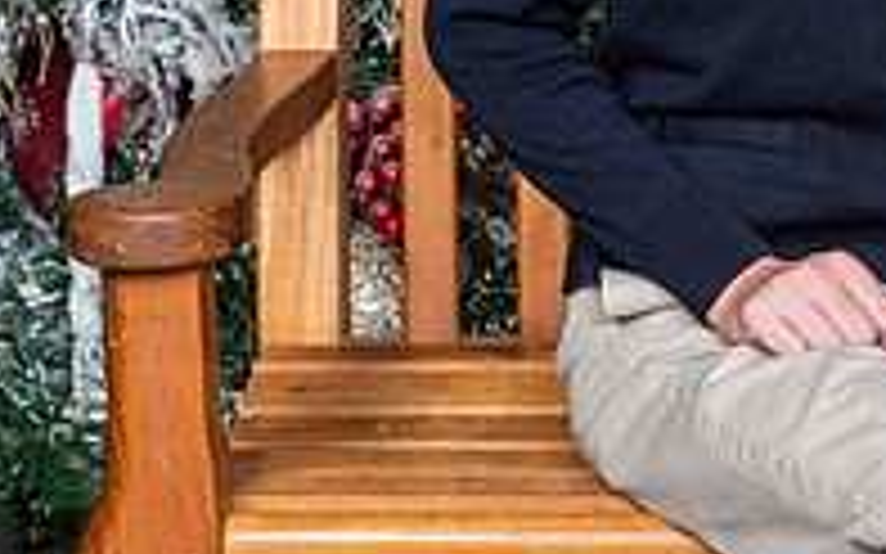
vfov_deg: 5.1
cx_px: 1250
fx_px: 6156
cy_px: -257
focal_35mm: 255
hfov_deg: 8.1
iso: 400
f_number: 8
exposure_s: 1/125
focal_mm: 85
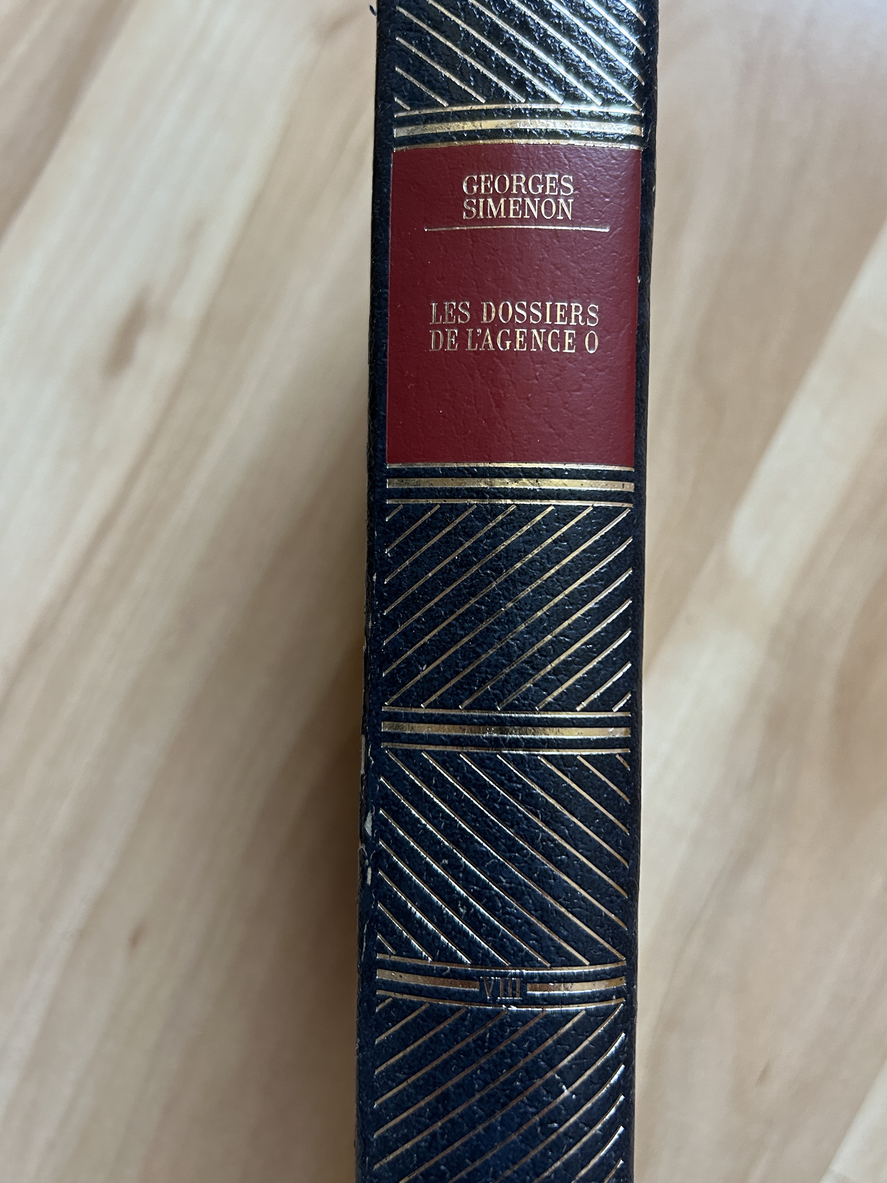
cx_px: 493
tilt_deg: -87.4
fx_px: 991
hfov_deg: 48.1
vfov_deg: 61.6
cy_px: 557
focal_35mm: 29
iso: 200
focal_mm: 5.7
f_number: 1.5
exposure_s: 1/60
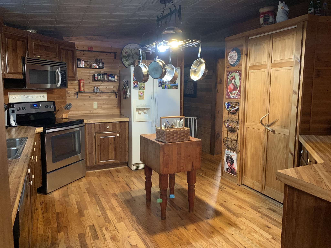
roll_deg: -0.4
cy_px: 124
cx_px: 166
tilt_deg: -7.8
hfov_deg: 67.3
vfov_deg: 53.1
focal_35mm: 26
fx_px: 249
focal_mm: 4.25
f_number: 1.8
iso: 400
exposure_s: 1/30
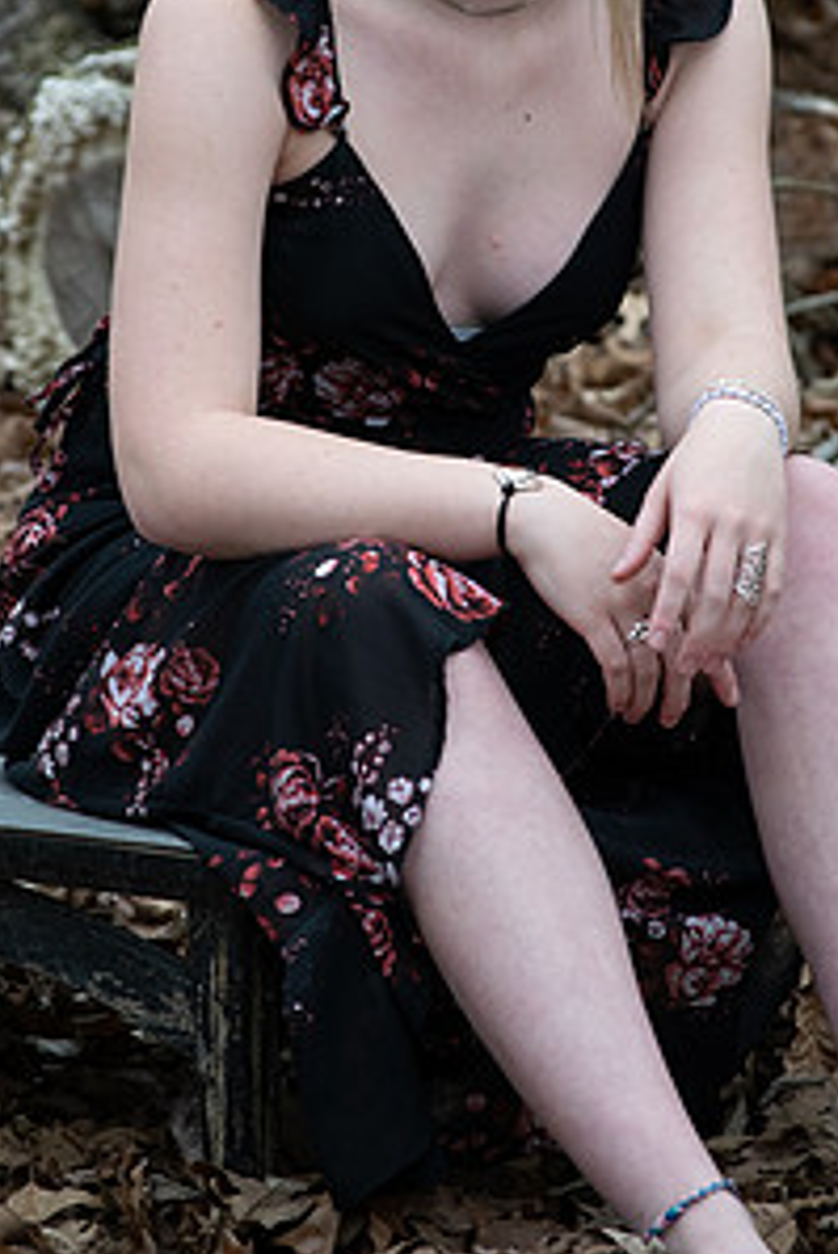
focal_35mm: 328
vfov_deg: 6.3
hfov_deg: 4.2
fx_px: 11438
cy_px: 341
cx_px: 451
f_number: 5
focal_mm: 145
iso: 800
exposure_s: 1/500
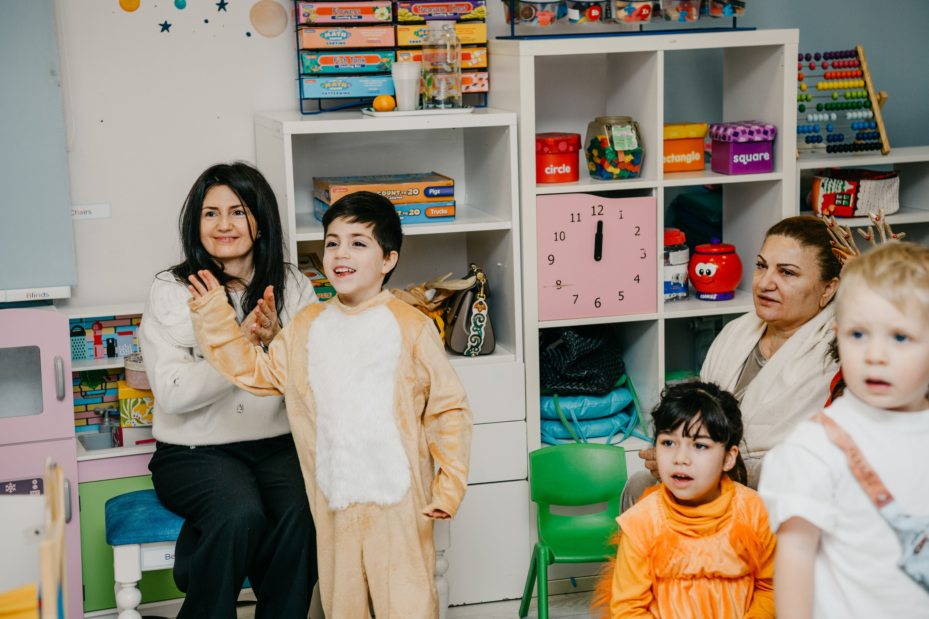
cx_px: 464
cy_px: 310
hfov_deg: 28.8
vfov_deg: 19.5
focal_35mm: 70
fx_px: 1806
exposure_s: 1/160
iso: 250
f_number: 4.5
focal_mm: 70
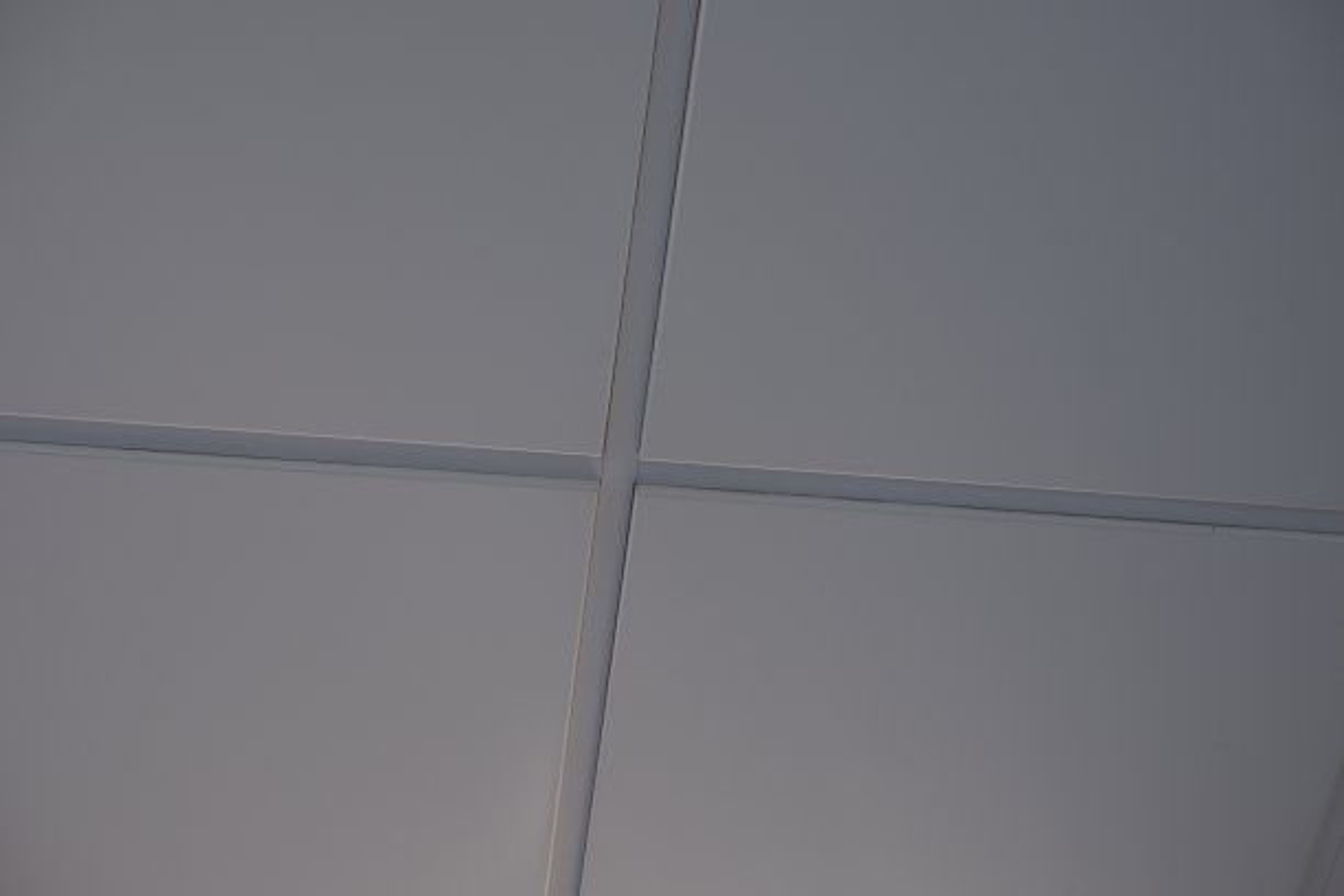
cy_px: 448
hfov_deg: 29.7
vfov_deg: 20.0
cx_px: 672
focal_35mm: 68
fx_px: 2538
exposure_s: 1/17
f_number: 5.6
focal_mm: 45
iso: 320
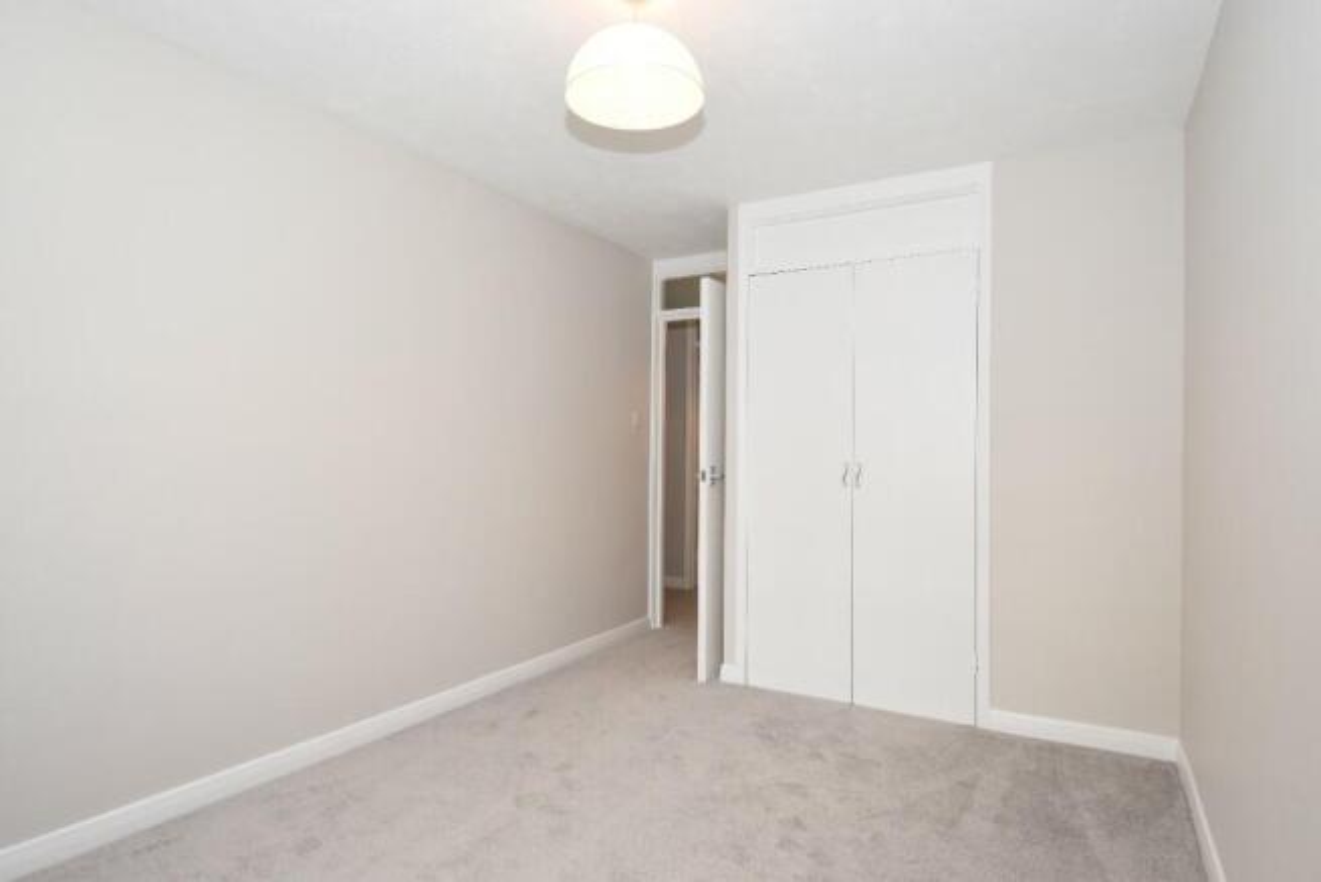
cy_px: 441
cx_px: 660
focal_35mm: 20
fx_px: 716
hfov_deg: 85.4
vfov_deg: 63.2
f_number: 5
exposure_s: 1/100
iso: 800
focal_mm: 13
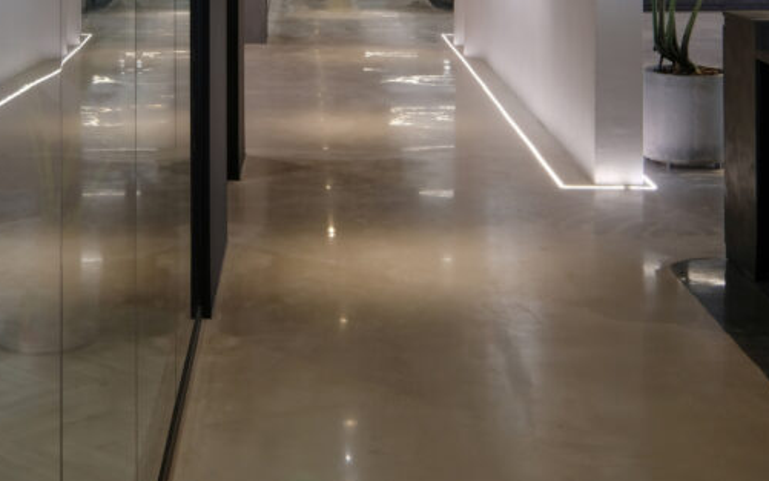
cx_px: 305
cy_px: -86
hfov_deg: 27.4
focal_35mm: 75
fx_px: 1572
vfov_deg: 16.7
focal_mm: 24
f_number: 20
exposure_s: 1
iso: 200
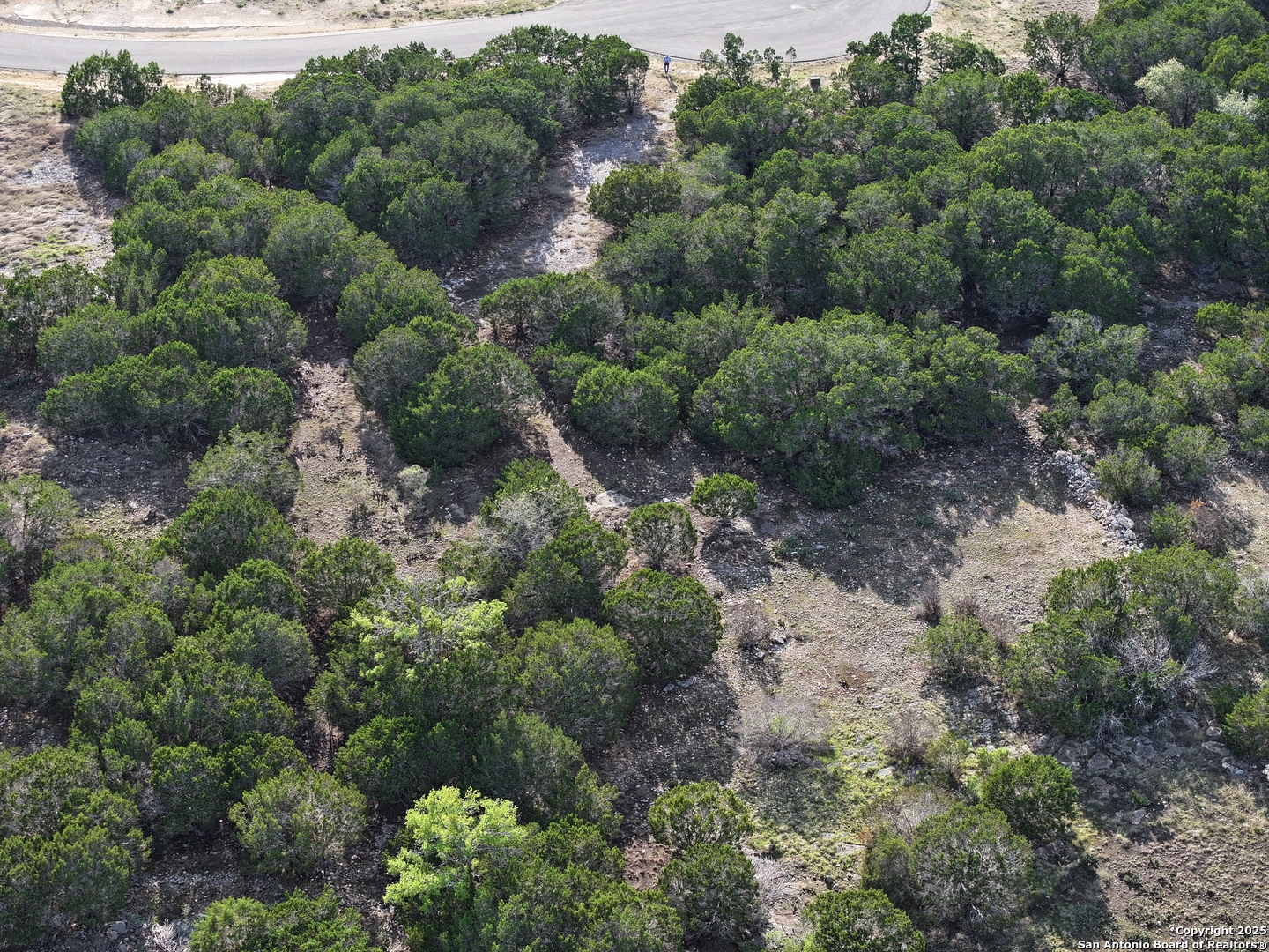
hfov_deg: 27.8
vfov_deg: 21.0
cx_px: 634
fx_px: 2566
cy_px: 476
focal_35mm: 70
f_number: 2.8
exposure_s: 1/320
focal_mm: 19.35
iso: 100
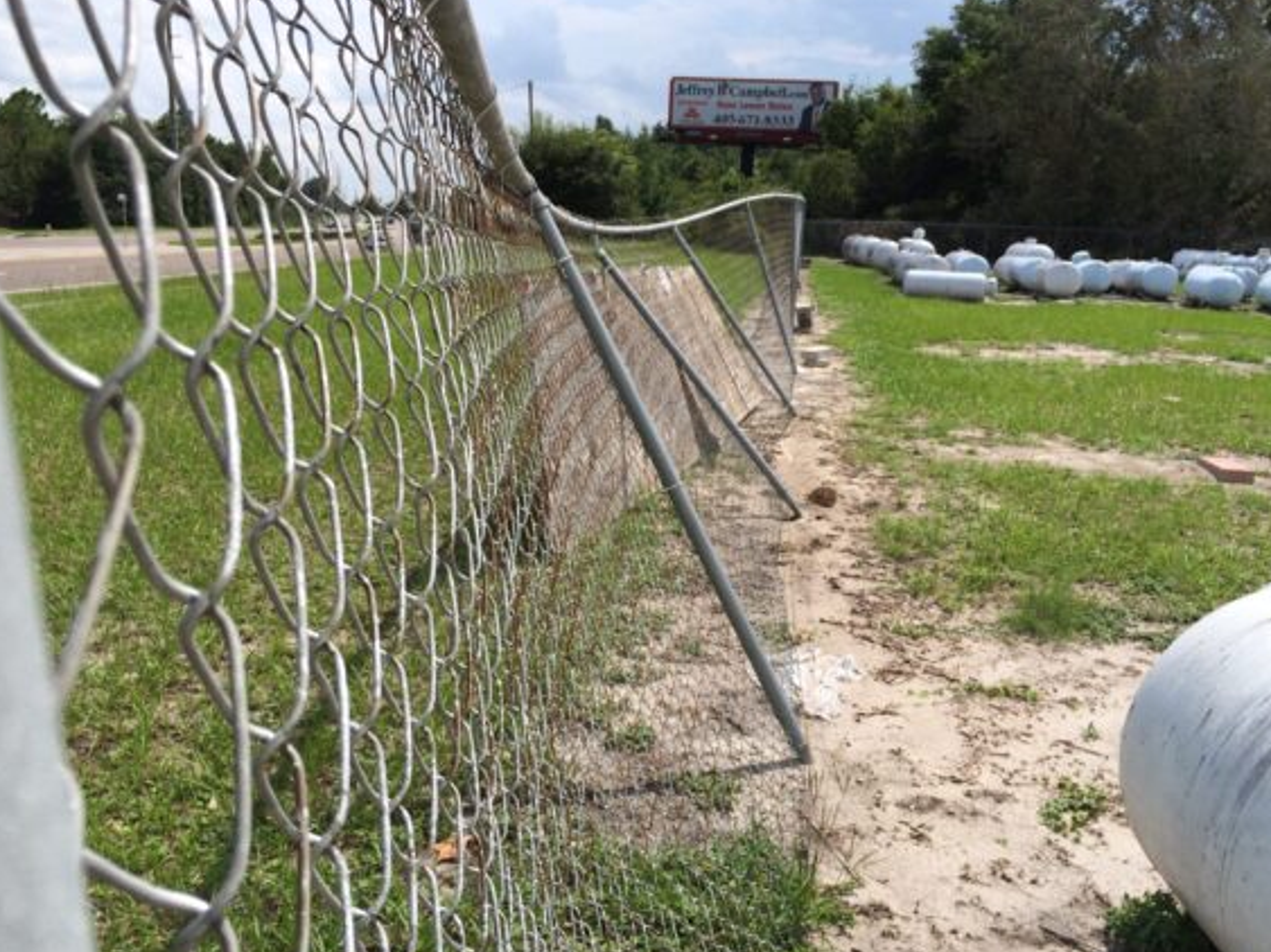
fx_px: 1175
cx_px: 630
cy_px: 476
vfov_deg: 44.1
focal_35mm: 32
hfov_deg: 56.8
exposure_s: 1/2933
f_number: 2.2
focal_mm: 4.12
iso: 40
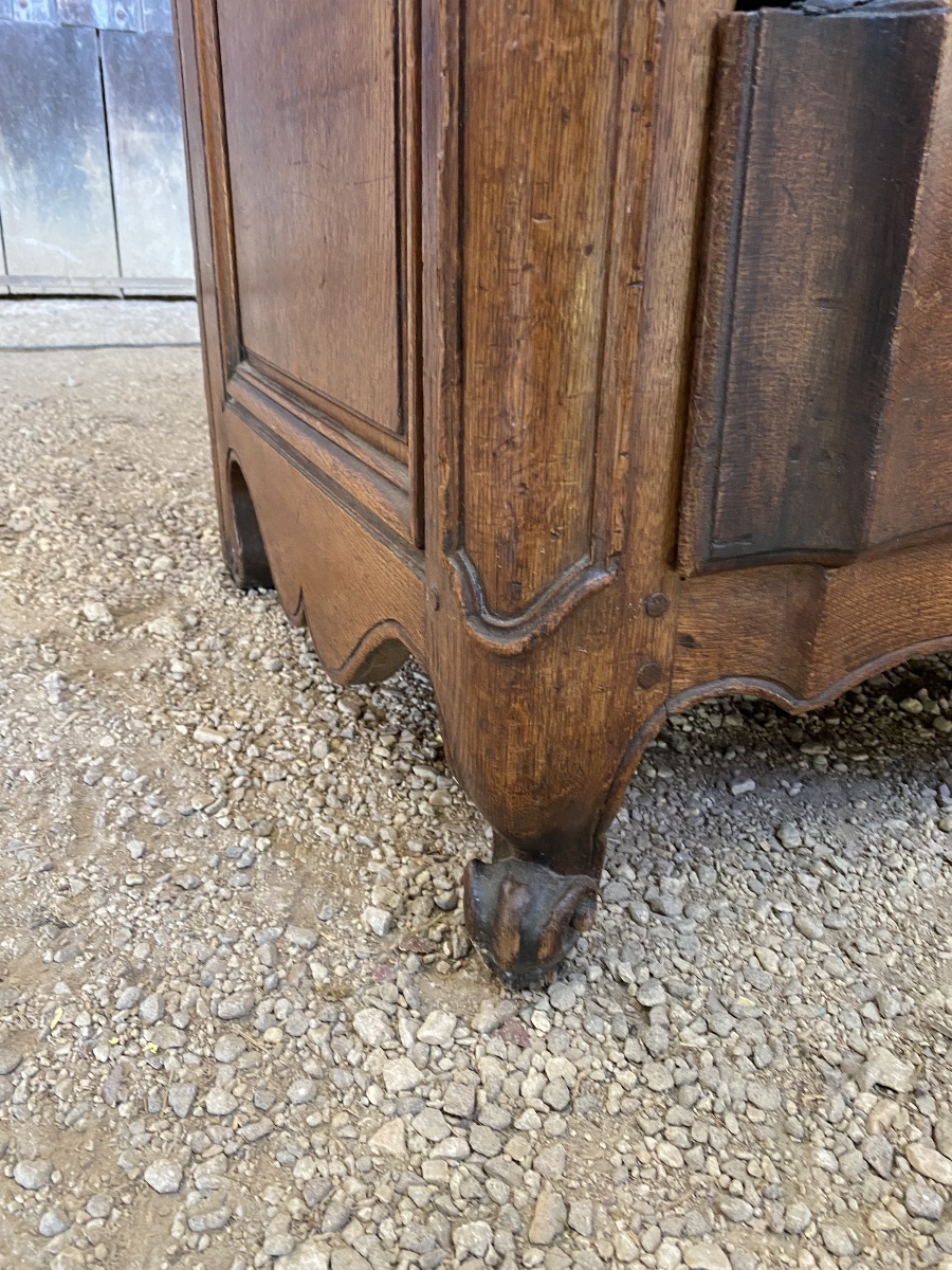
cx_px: 476
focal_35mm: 26
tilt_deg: -22.1
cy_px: 635
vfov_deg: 67.3
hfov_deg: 53.1
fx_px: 953
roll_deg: -2.9
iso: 400
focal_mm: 4.25
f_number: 1.8
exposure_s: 1/60
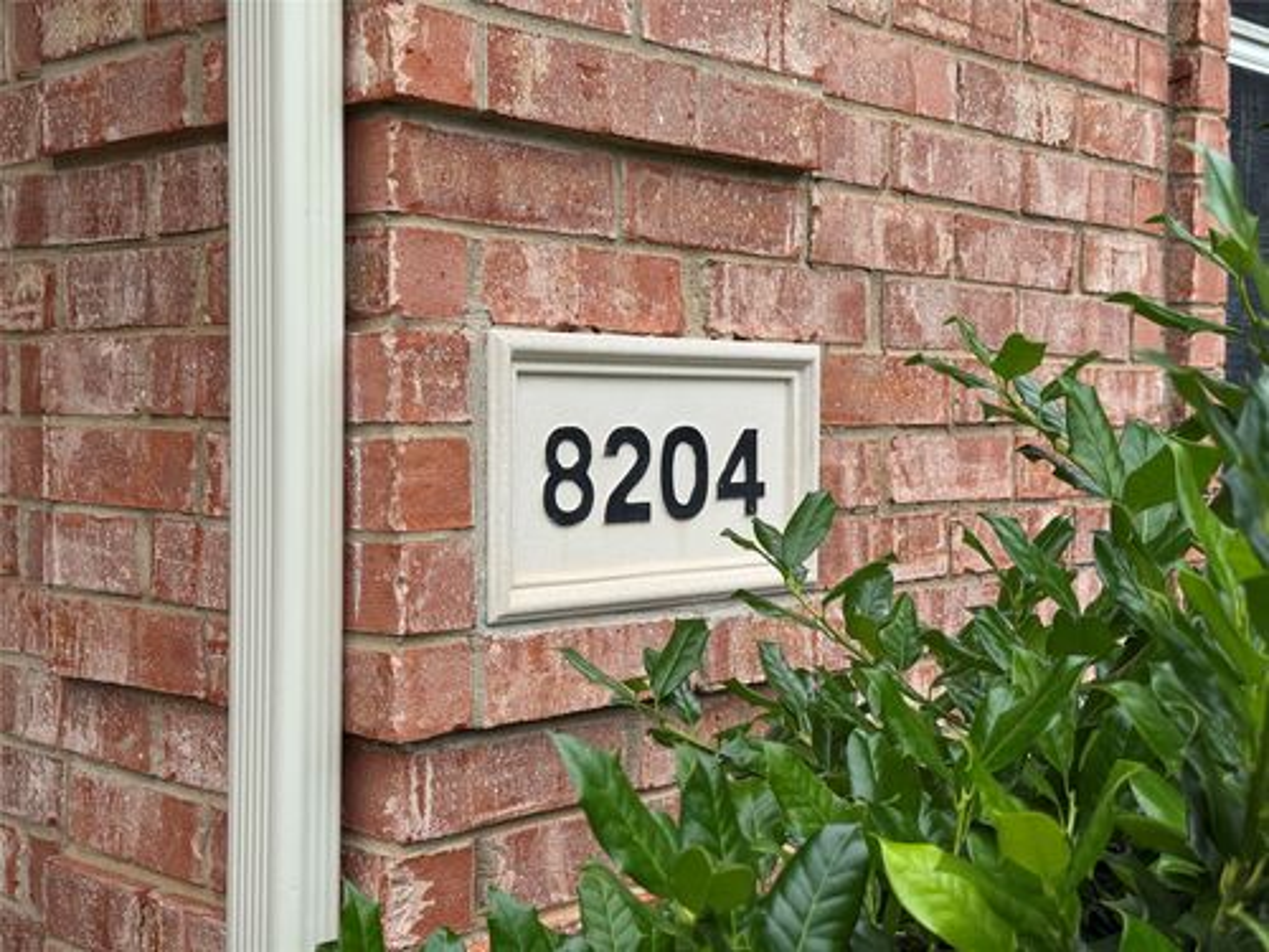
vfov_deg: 30.3
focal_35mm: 48
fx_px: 1760
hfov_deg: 39.7
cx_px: 634
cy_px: 476
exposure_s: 1/1770
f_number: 1.78
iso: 64
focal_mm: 6.76
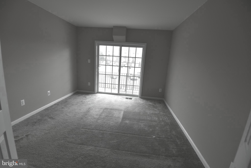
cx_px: 126
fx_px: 112
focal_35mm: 16
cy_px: 84
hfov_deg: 96.7
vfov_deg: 73.8
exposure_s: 1/100
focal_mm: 16
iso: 400
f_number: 5
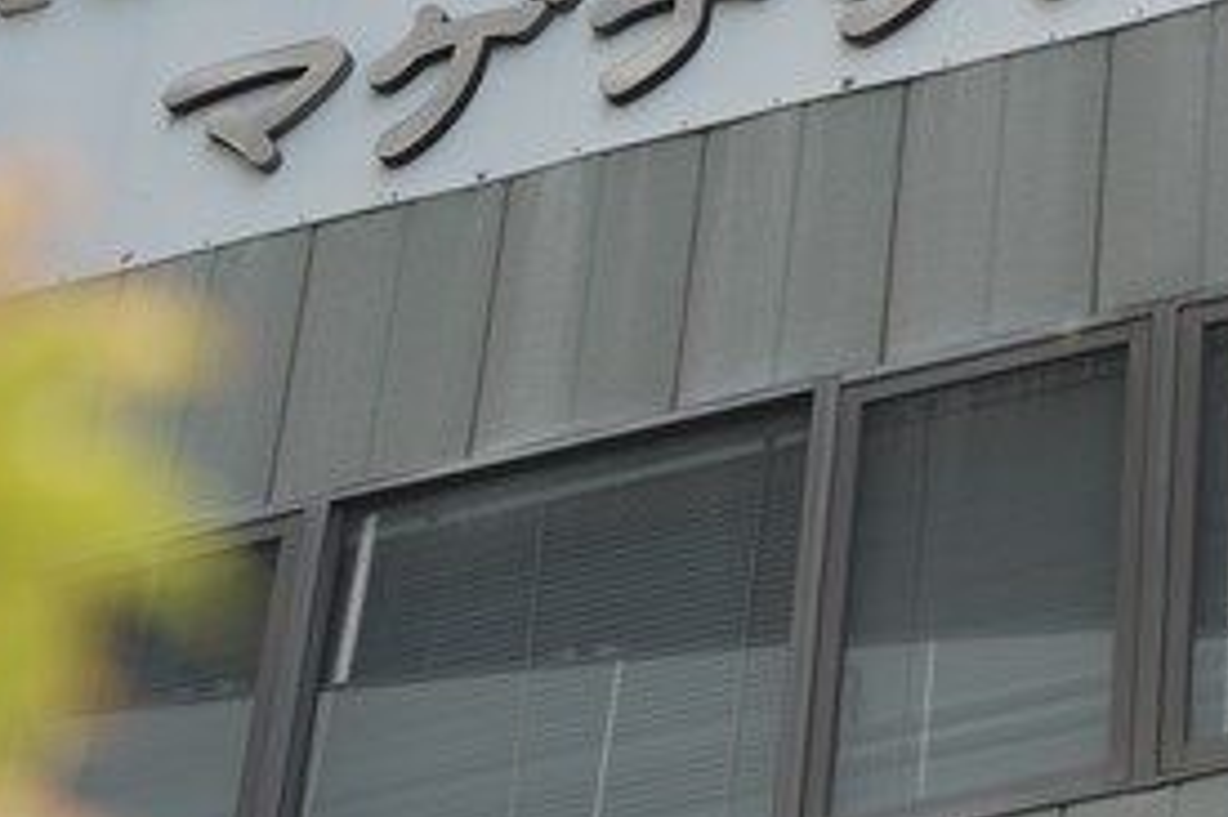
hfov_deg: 11.2
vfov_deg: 7.4
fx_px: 6238
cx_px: 1152
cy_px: -105
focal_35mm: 183
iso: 125
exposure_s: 1/250
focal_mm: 63
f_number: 5.6
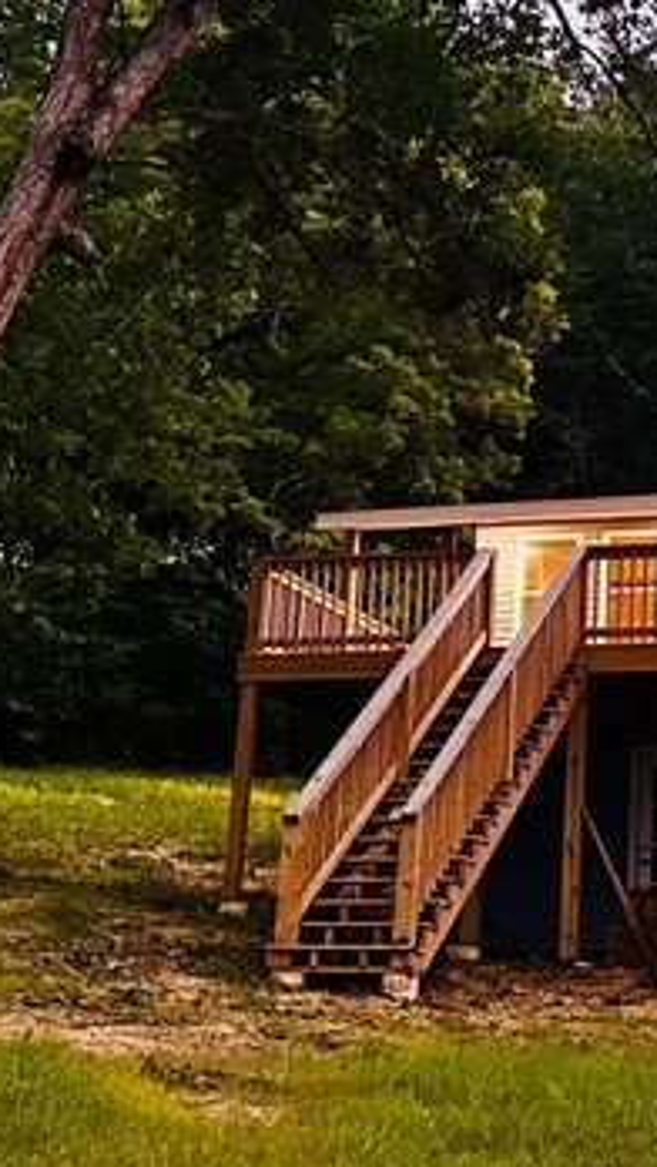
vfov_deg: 26.9
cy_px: 215
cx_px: 623
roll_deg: -2.3
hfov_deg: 15.5
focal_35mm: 77
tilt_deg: +21.0
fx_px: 2382
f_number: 1.78
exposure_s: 1/41
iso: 1000
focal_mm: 6.86
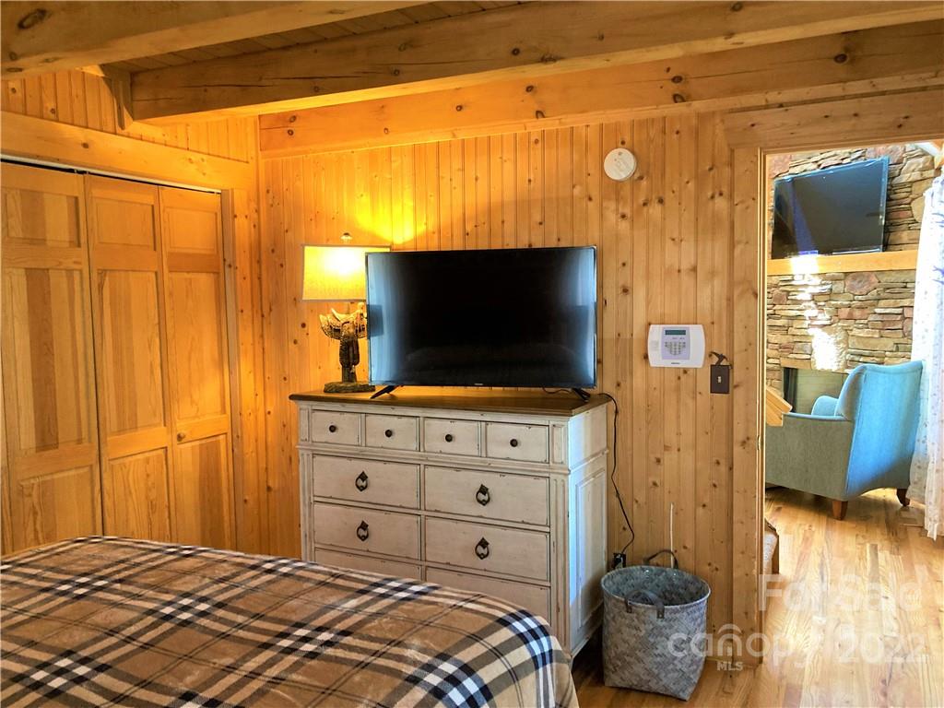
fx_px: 764
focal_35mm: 28
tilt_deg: -4.5
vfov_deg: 49.7
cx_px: 472
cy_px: 354
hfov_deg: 63.4
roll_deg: +0.1
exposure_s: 1/40
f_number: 1.8
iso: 320
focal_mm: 3.99
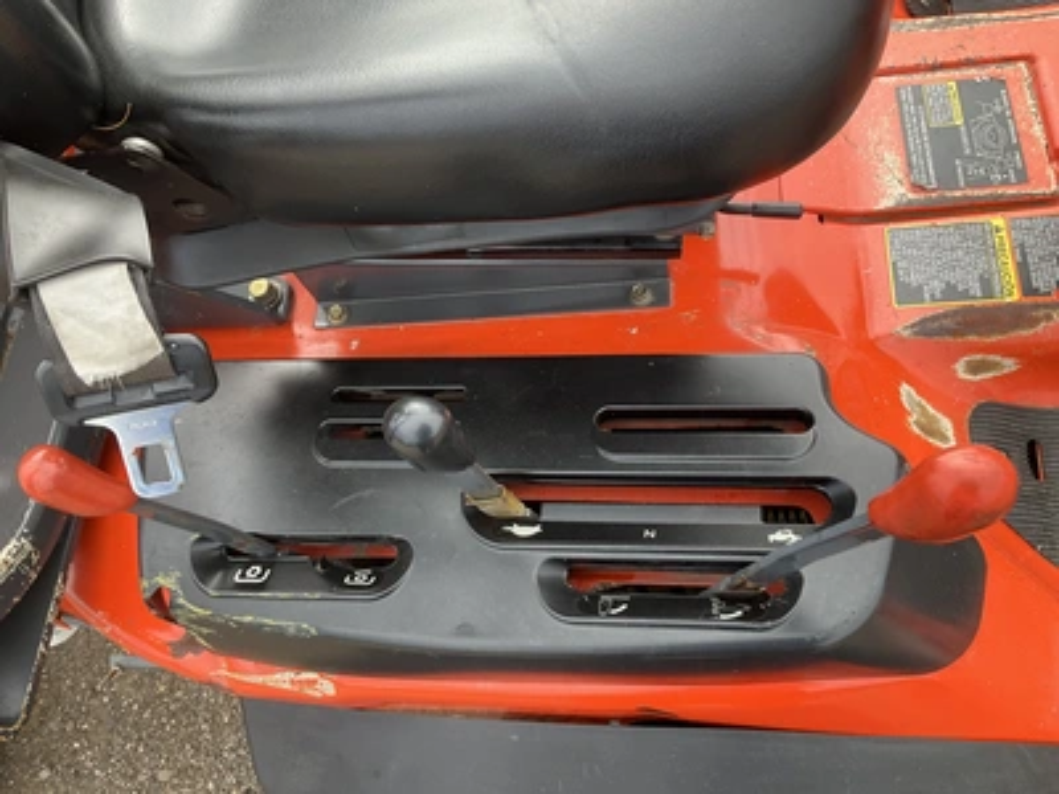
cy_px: 397
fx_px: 887
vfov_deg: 48.2
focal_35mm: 29
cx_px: 530
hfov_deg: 61.7
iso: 20
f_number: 1.8
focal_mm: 3
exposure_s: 1/190
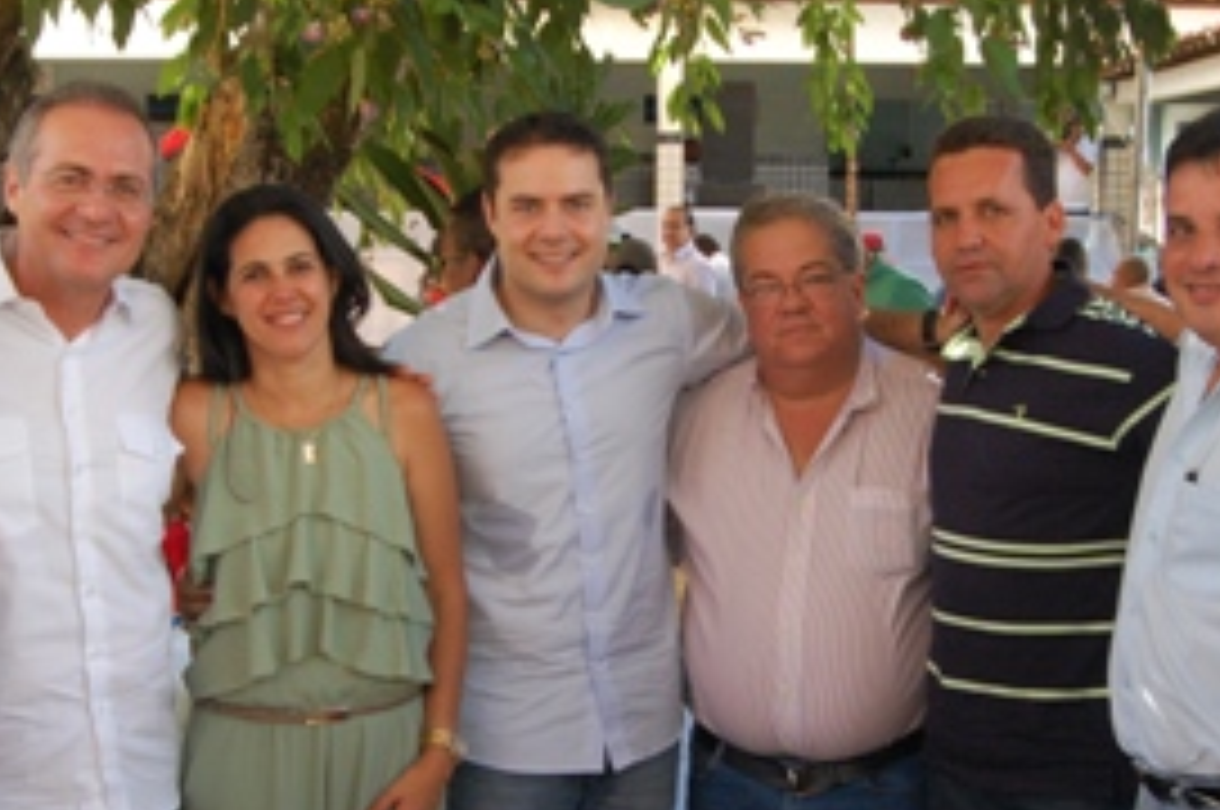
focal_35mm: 65
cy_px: 562
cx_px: 565
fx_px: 2200
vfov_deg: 20.8
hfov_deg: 31.0
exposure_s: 1/80
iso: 800
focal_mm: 26
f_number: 10
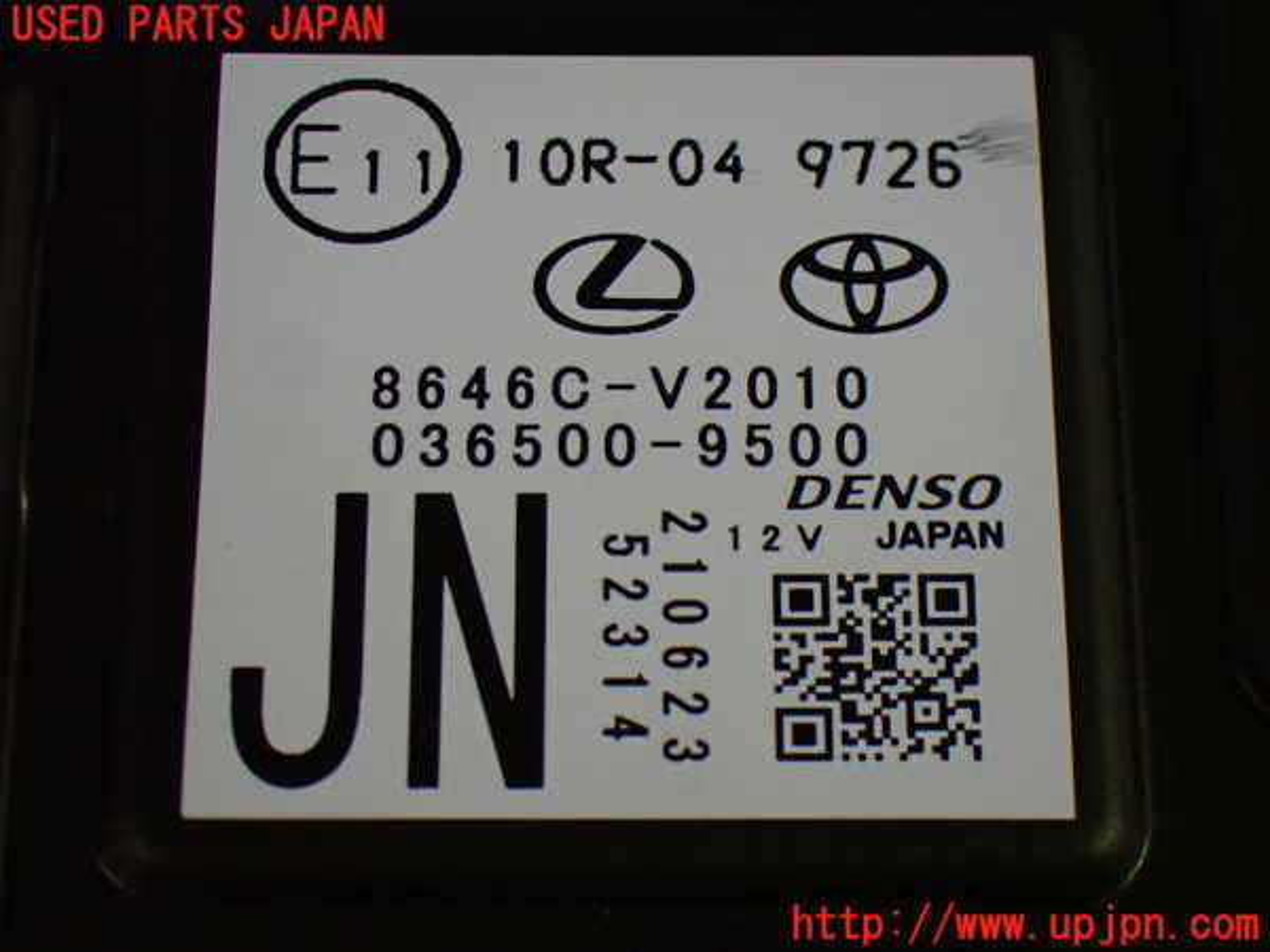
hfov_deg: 20.9
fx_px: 3449
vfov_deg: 15.7
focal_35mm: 94
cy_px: 476
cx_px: 635
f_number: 4.7
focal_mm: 16.79
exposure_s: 1/100
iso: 1000
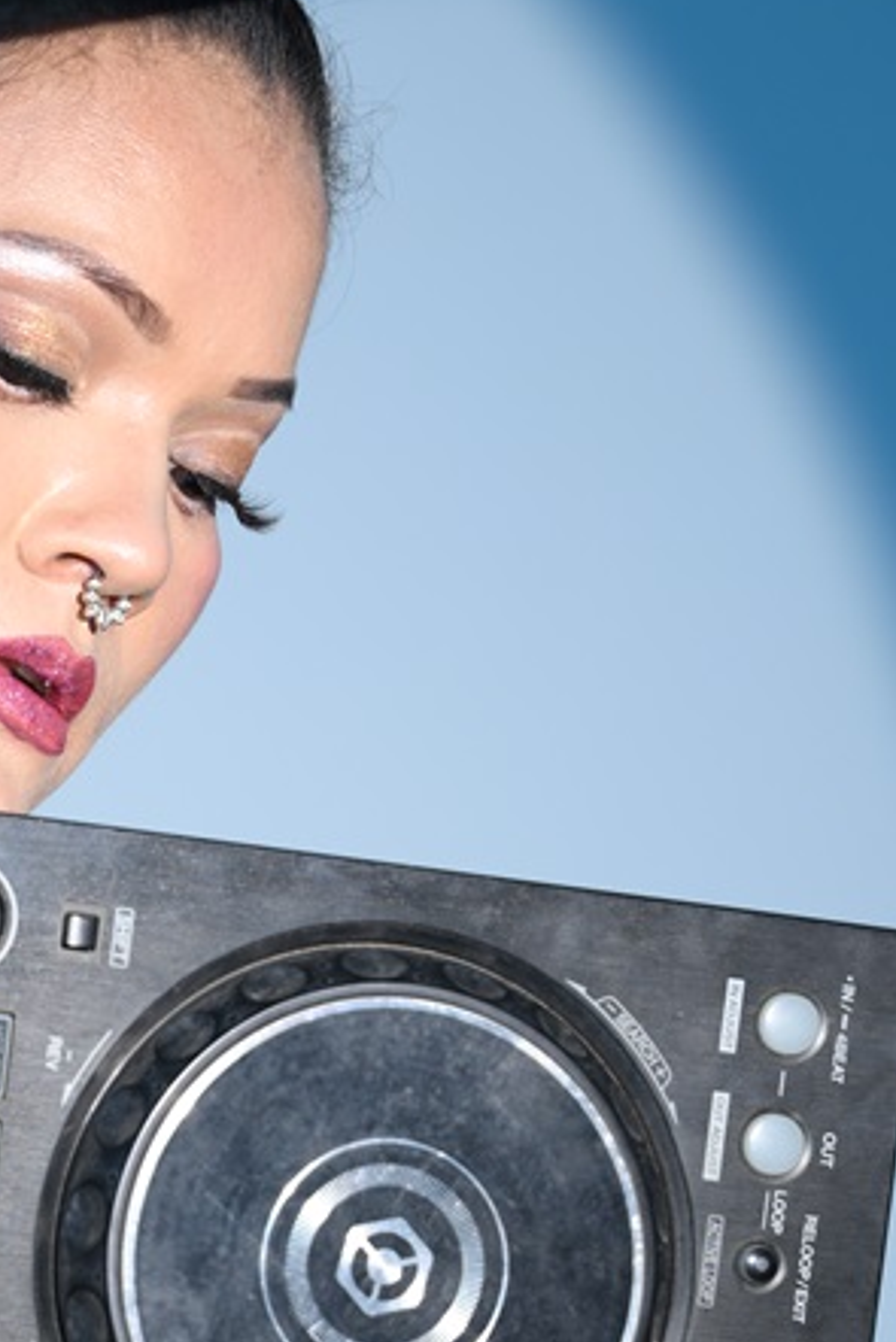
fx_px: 13279
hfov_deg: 3.9
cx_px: -161
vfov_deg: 5.8
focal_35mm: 356
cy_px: 1506
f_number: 2.8
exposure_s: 1/160
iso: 100
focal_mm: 105
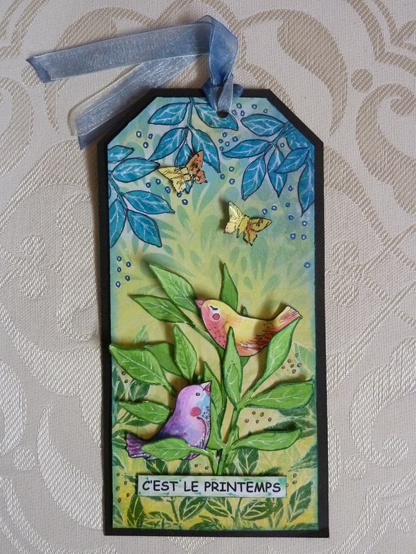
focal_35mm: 29
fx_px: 465
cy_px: 277
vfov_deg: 61.7
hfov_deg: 48.2
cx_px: 208
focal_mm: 4.7
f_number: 3.4
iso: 400
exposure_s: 1/30
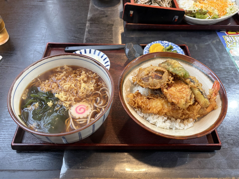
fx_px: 180
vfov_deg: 53.1
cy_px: 90
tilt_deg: -52.5
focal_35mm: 26
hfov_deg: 67.3
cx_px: 120
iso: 250
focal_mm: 5.96
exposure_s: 1/50
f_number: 1.6
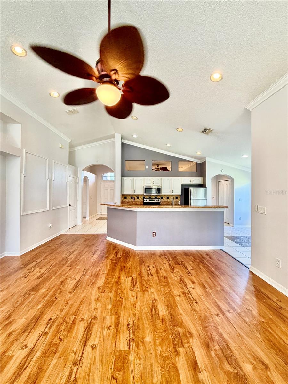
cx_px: 144
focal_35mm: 14
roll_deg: -0.6
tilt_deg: +2.3
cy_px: 192
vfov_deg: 102.1
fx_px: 155
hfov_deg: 85.7
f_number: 2.2
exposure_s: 1/120
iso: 320
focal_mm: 2.22
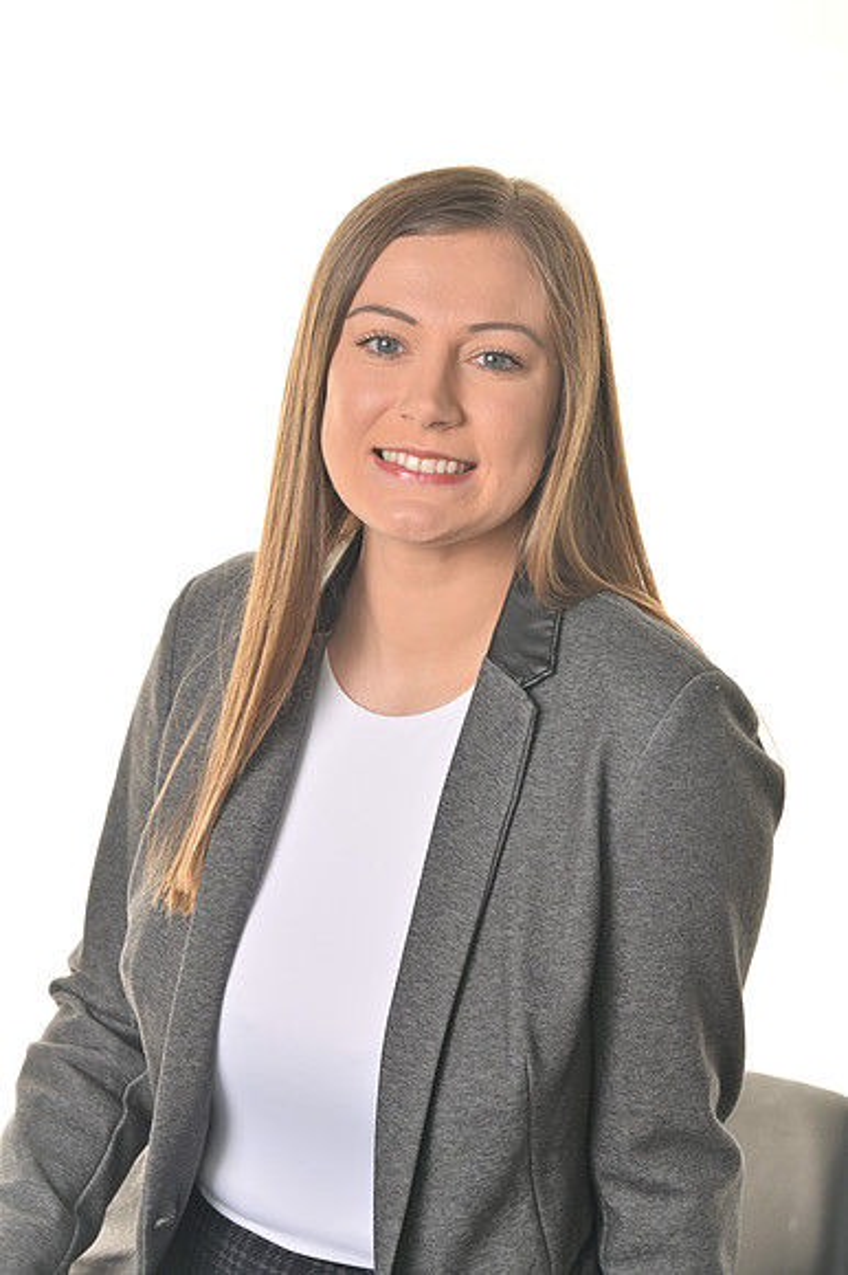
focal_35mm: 101
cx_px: 424
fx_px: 3573
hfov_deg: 13.5
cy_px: 638
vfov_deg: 20.2
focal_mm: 101
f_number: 9
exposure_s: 1/160
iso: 200
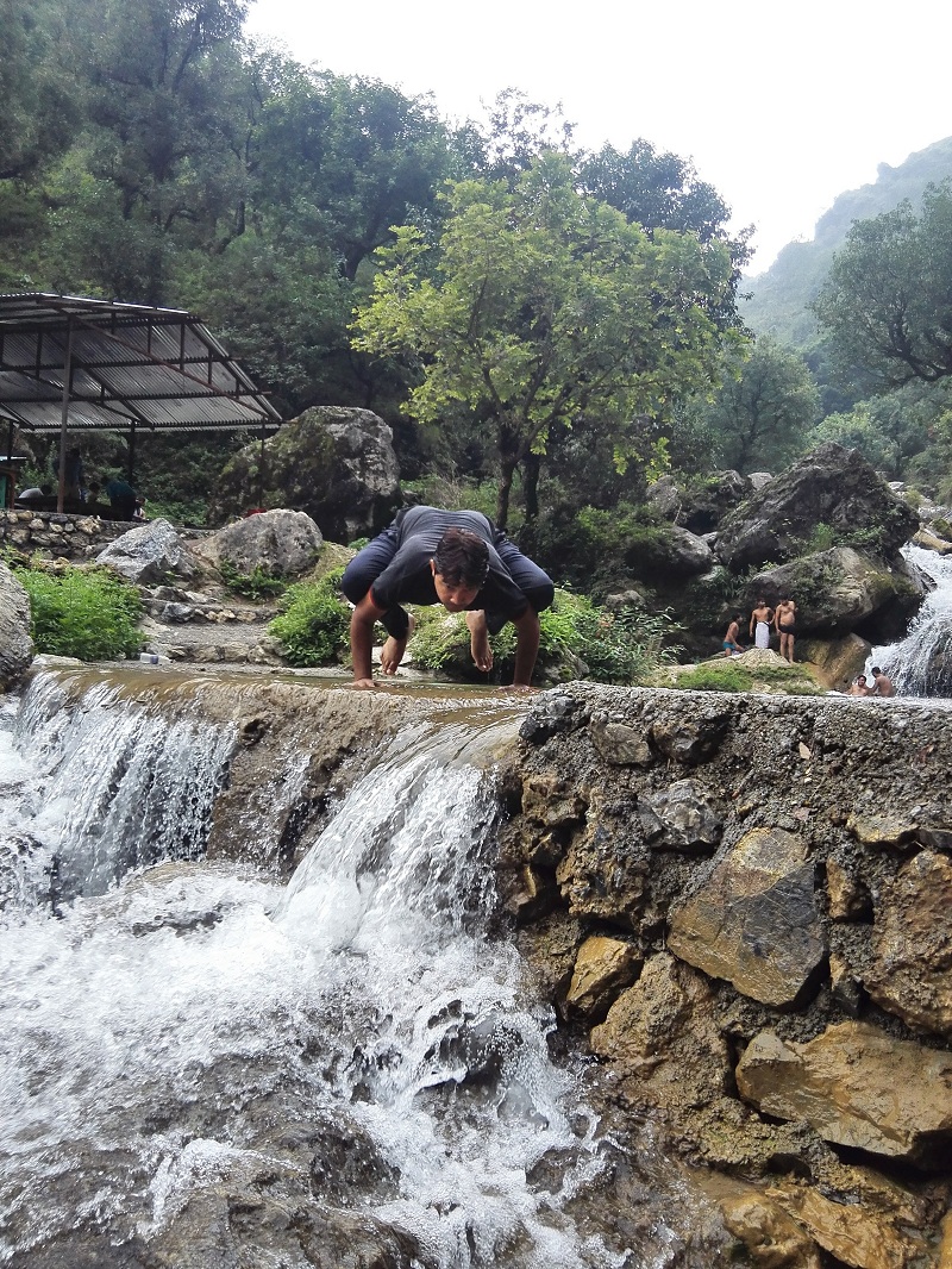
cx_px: 476
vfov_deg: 61.6
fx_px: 1063
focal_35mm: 29
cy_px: 634
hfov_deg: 48.2
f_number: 2
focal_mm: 3.8
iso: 100
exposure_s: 1/413
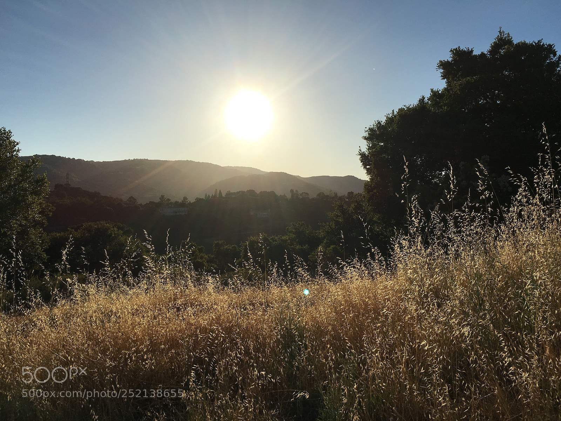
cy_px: 210
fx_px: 470
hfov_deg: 61.7
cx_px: 280
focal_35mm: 29
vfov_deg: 48.2
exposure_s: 1/4274
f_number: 2.2
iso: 25
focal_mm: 4.15
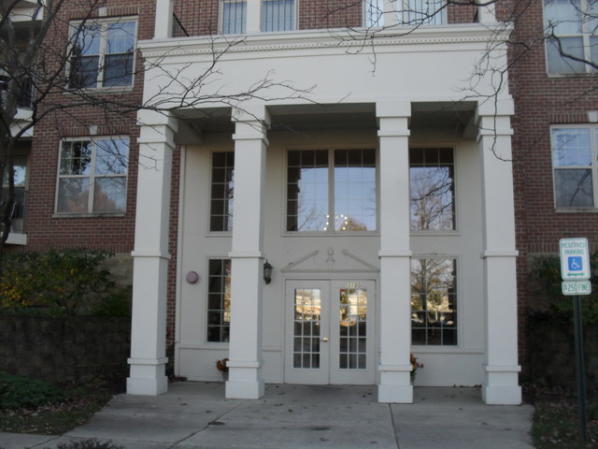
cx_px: 299
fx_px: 605
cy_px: 224
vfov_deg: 40.7
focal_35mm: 35
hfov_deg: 52.6
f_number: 3.2
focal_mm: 6.3
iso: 100
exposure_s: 1/250
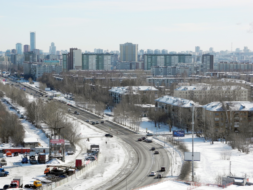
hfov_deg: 18.7
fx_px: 767
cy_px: 95
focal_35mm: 105
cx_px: 126
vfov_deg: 14.1
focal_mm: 22.5
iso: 100
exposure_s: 1/683
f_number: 5.6
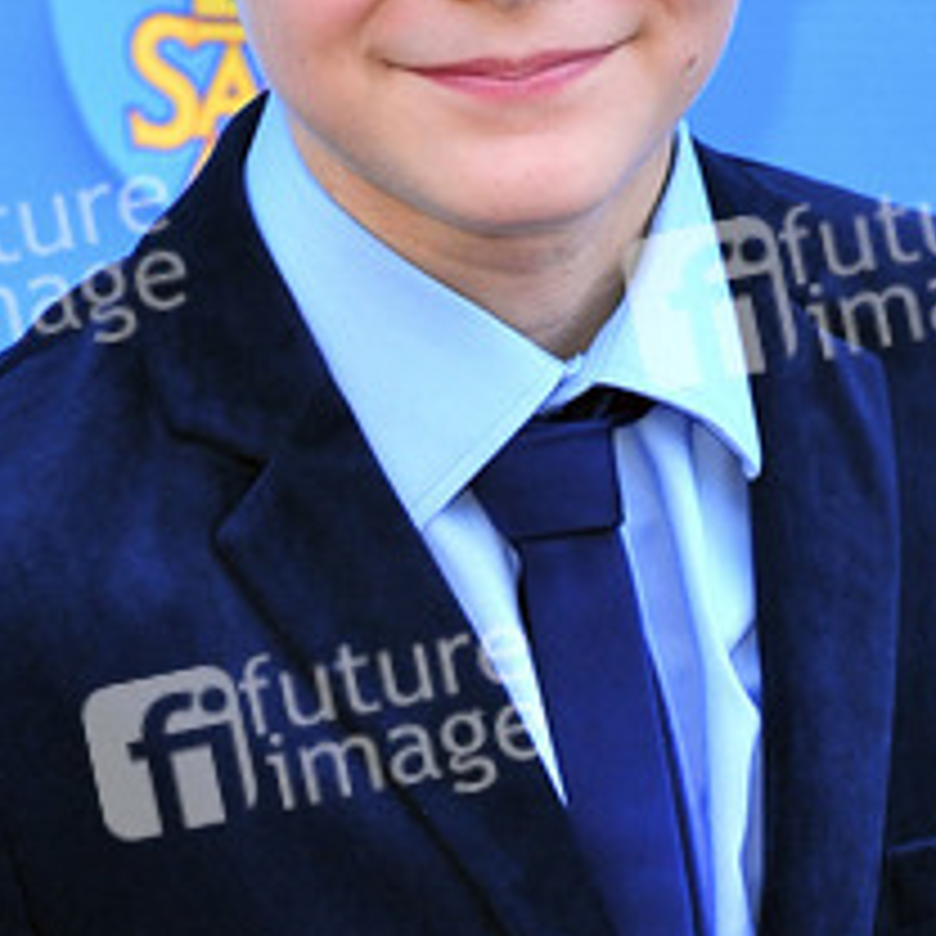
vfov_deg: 15.9
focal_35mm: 108
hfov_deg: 16.1
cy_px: 58
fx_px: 3304
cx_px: 448
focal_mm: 66
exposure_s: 1/500
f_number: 4
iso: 800
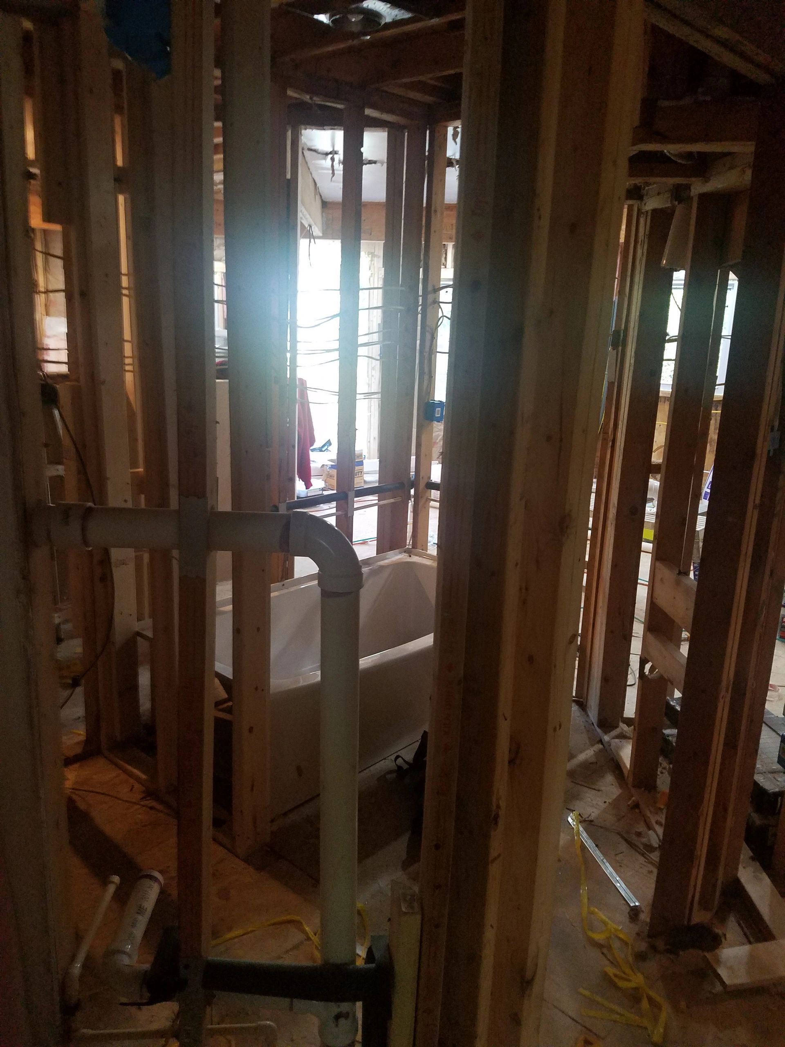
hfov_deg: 53.1
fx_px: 786
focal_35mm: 26
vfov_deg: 67.3
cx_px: 392
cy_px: 524
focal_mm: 4.2
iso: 250
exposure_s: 1/24
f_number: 1.7
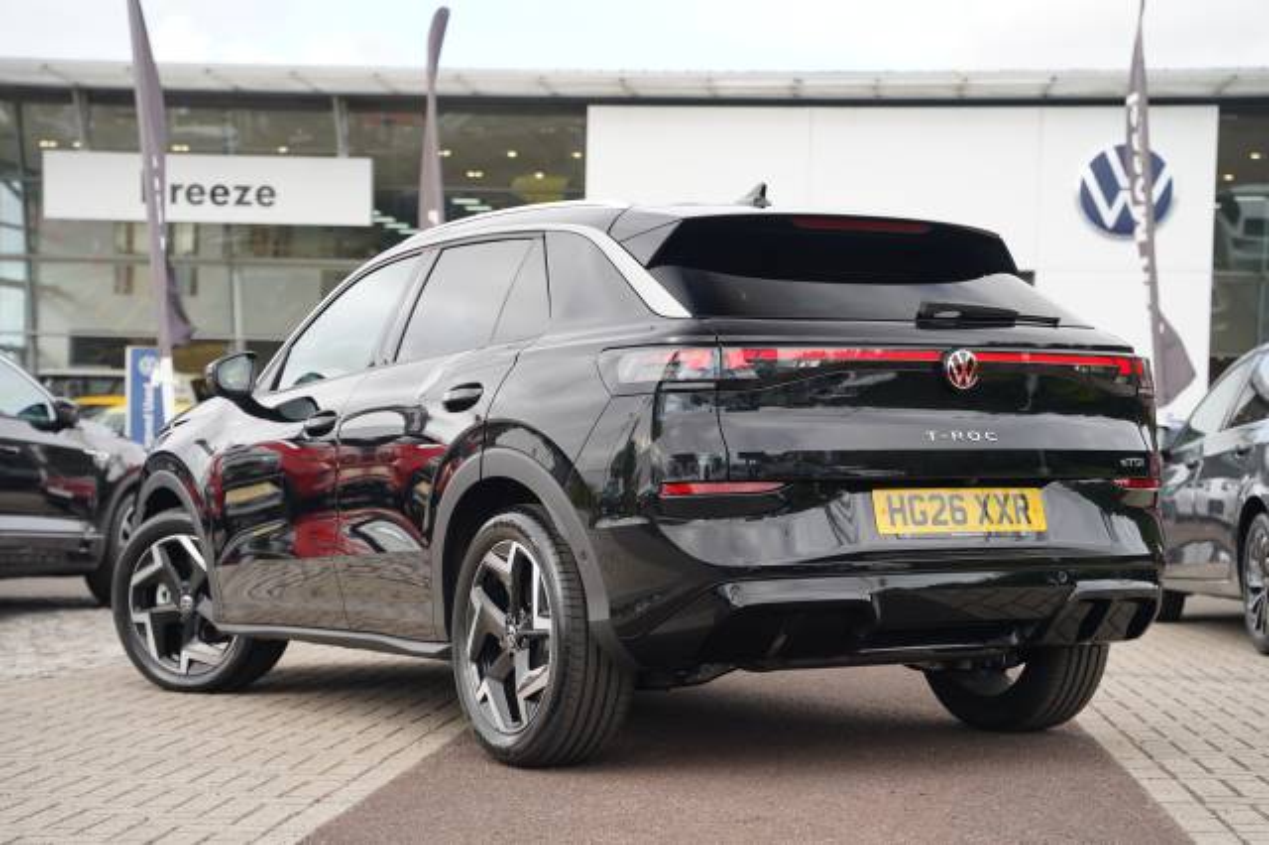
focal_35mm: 63
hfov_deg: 32.0
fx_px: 2216
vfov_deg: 21.6
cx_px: 634
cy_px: 422
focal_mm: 62.9
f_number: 4
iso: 100
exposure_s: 1/80
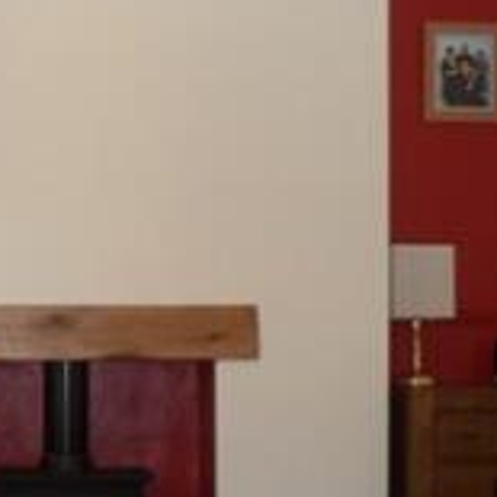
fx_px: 1299
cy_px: 358
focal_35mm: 80
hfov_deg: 21.5
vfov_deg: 21.5
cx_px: 120
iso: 160
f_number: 2.9
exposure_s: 1/30
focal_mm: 4.1
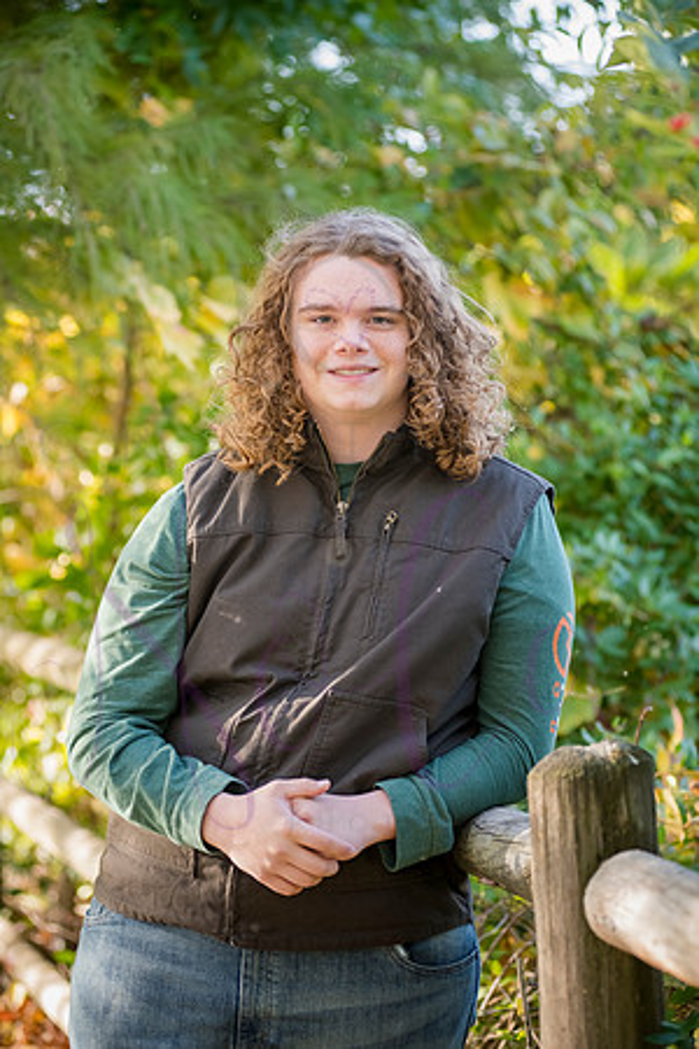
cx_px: 350
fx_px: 2505
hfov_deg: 15.9
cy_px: 524
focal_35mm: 86
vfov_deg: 23.6
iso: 640
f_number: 3.5
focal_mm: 86
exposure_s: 1/320
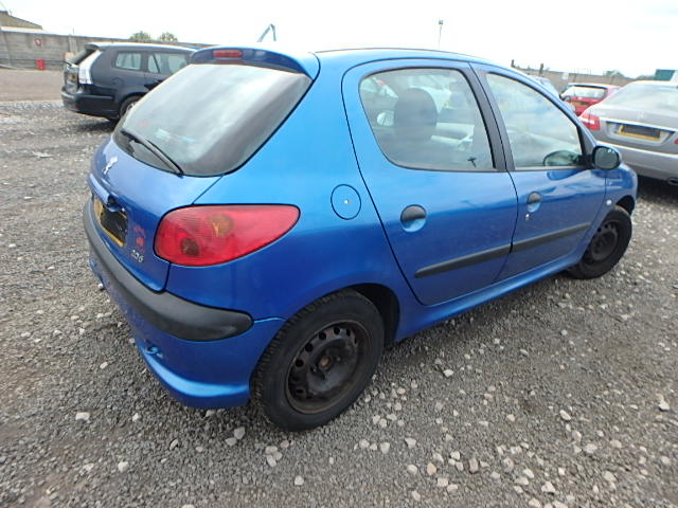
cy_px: 254
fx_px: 411
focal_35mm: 21
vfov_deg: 63.4
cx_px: 339
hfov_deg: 79.0
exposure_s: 1/200
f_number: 3.5
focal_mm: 3.7
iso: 125
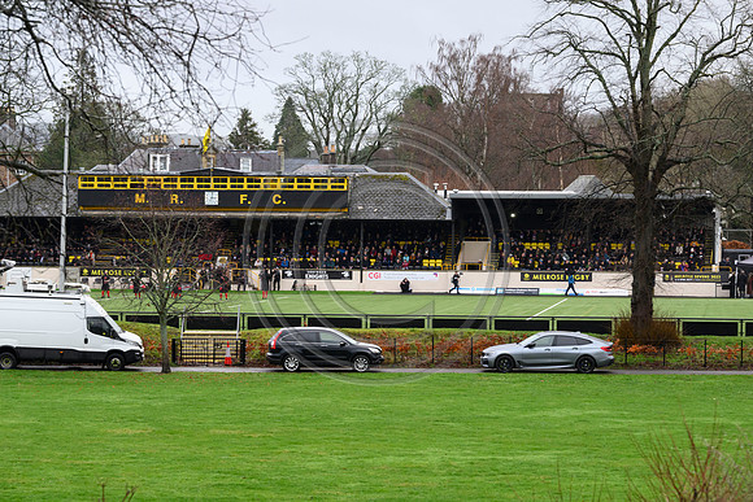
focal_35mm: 140
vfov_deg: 9.8
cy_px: 251
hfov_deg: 14.7
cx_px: 376
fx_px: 2929
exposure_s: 1/160
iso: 1250
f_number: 7.1
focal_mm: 140
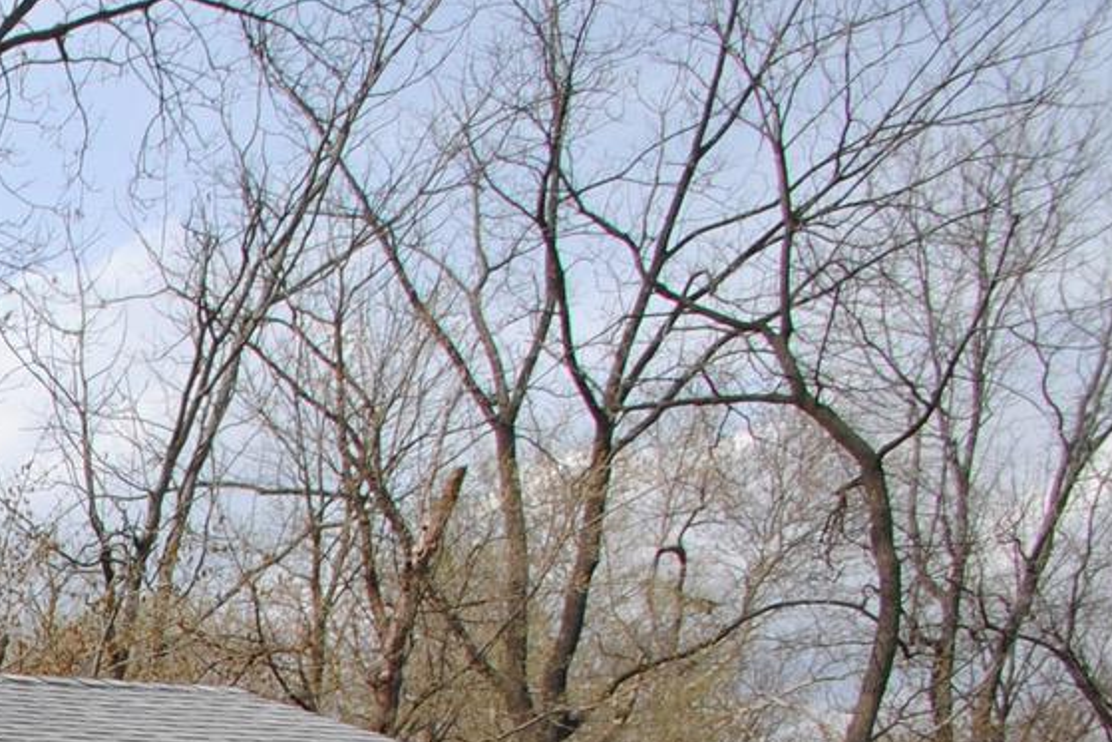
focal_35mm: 55
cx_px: -682
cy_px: 1100
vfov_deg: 21.0
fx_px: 1699
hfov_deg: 24.7
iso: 100
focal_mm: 10
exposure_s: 1/200
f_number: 7.1
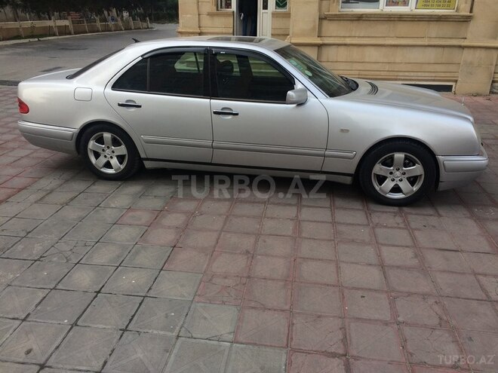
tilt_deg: -21.6
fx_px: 417
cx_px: 249
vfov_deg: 48.2
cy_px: 186
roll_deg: -0.6
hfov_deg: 61.7
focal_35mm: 29
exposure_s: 1/376
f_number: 2.2
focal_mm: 4.15
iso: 32
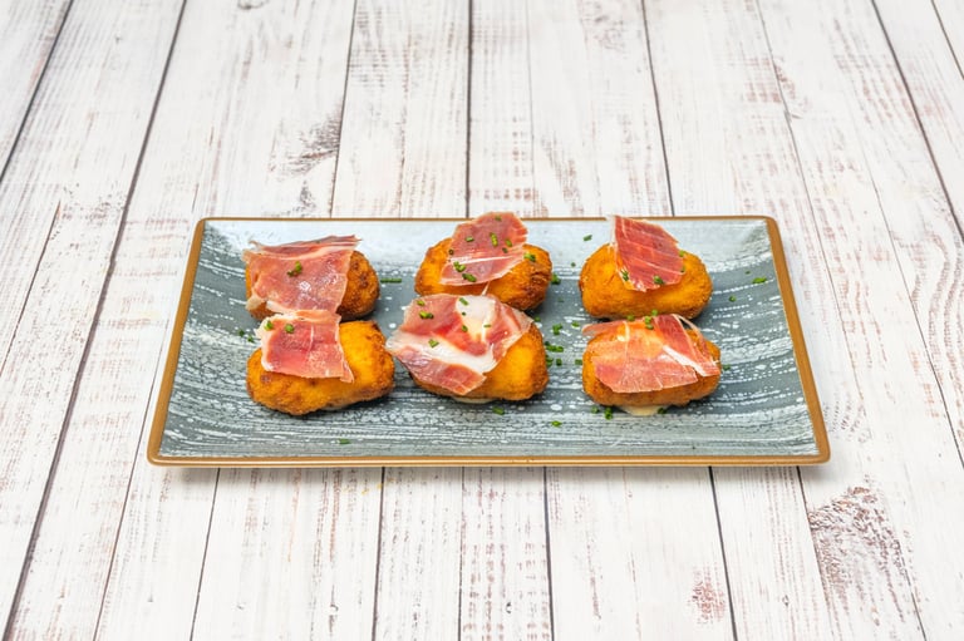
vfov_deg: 32.6
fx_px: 1097
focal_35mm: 41
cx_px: 482
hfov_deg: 47.4
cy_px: 320
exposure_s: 1/125
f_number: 8
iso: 250
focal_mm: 41
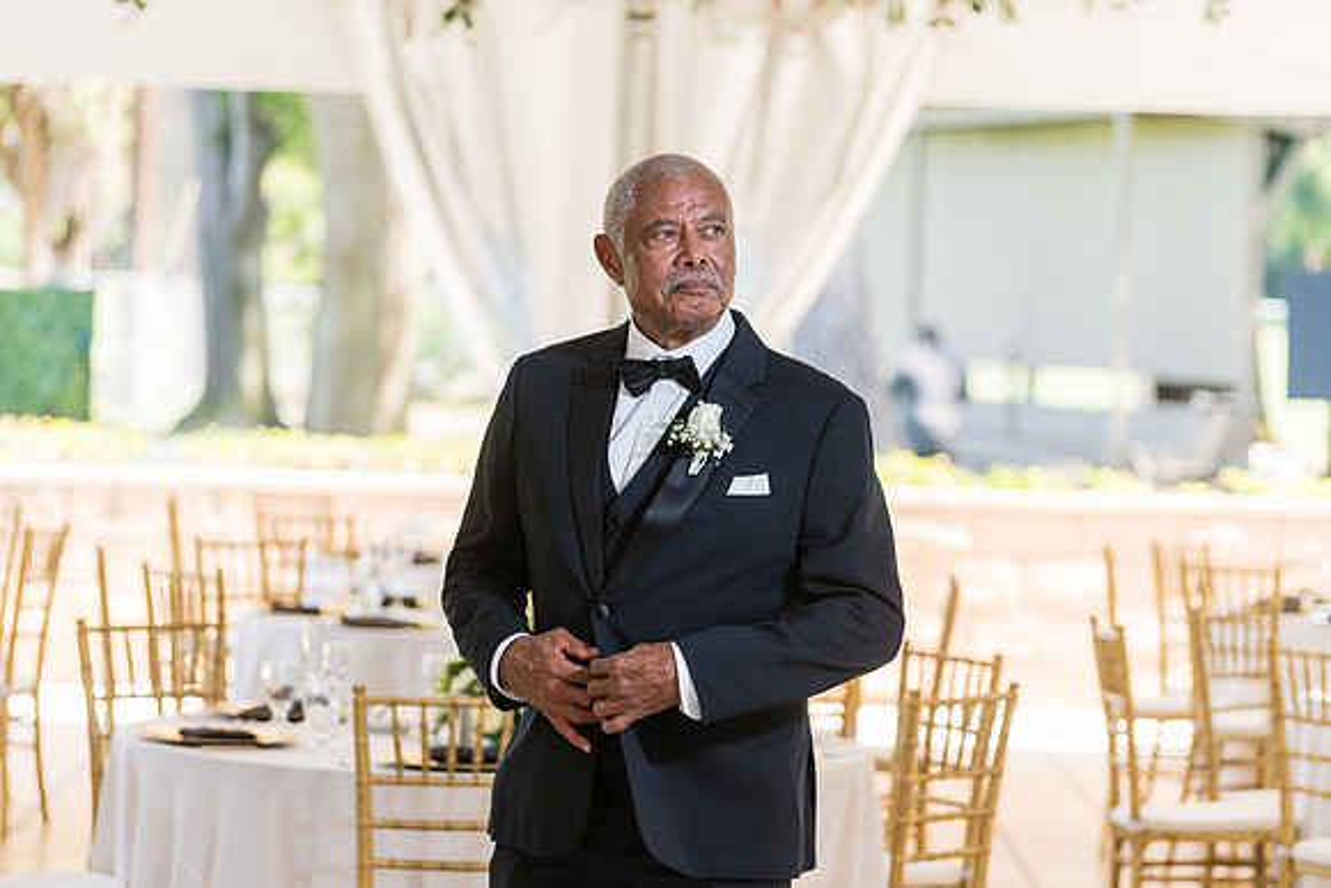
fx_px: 5362
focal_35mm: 145
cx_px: 666
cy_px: 444
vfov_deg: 9.5
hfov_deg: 14.2
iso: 400
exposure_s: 1/250
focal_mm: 145
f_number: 4
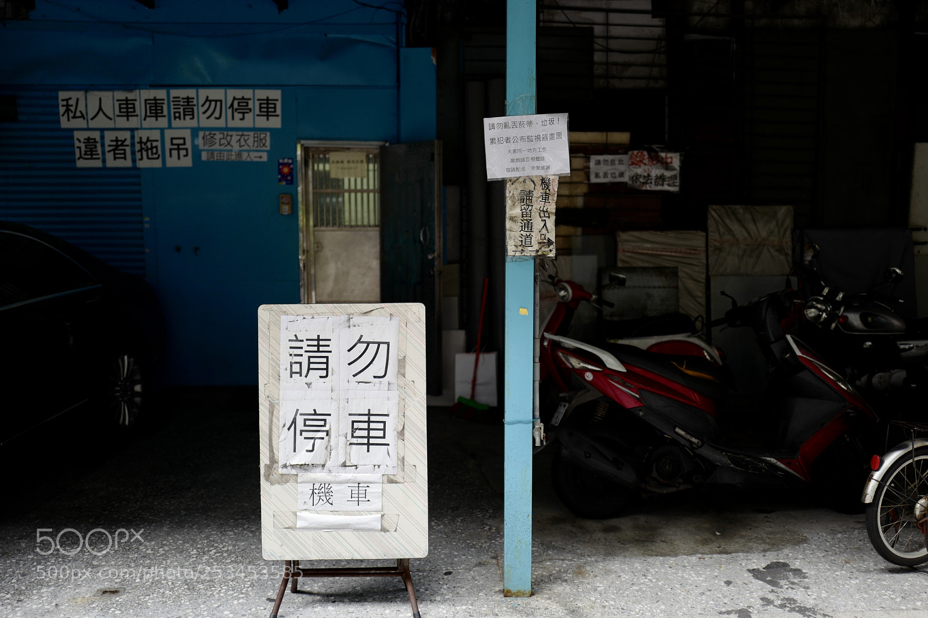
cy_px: 309
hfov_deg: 65.5
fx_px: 722
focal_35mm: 28
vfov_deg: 46.4
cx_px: 464
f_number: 1.7
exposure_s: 1/250
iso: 100
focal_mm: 28
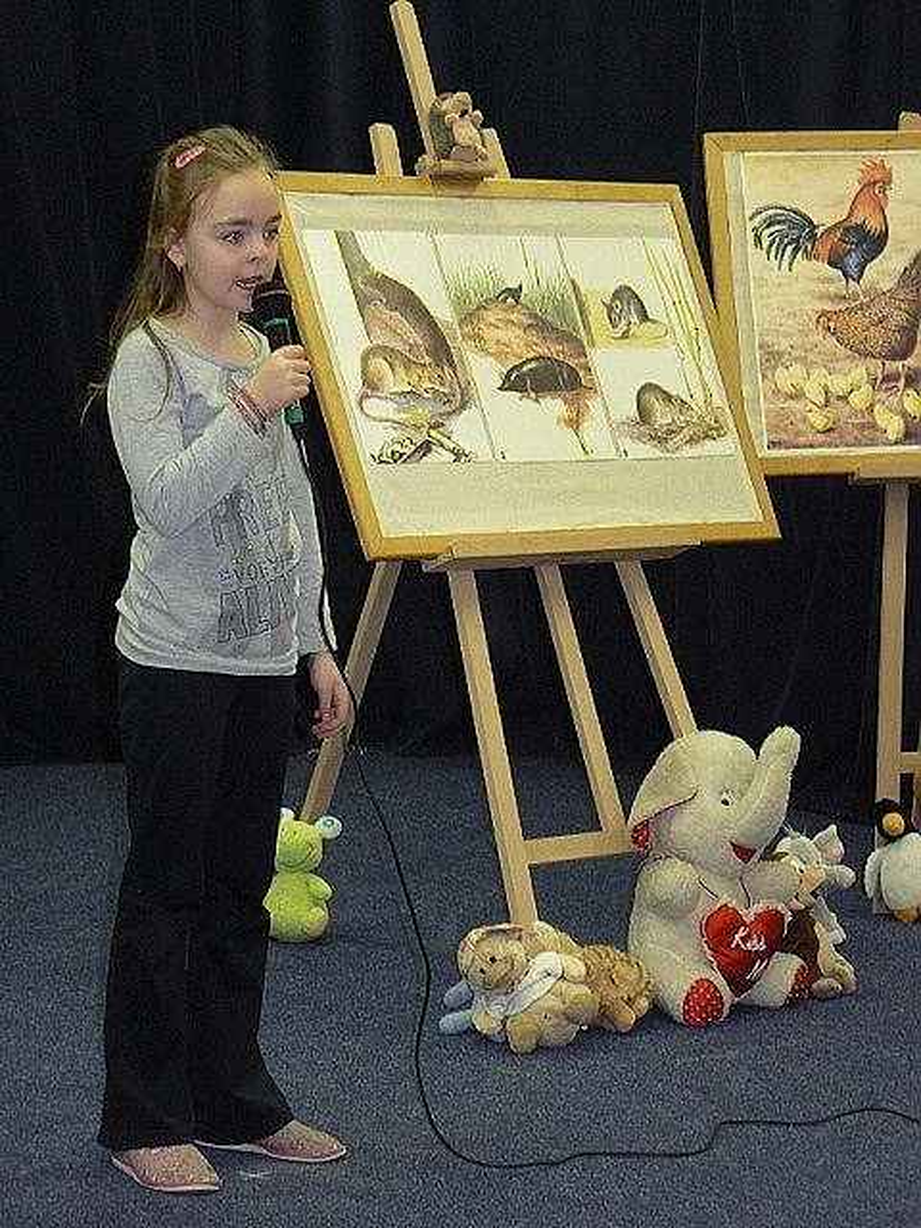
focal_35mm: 112
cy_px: 614
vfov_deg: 17.6
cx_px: 460
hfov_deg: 13.2
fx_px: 3973
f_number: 3.2
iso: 200
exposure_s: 1/30
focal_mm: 18.6
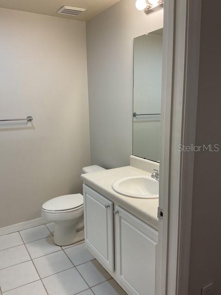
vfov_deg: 61.7
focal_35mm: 29
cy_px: 148
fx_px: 247
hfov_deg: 48.2
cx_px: 110
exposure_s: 1/60
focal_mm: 3
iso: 32
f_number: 1.8
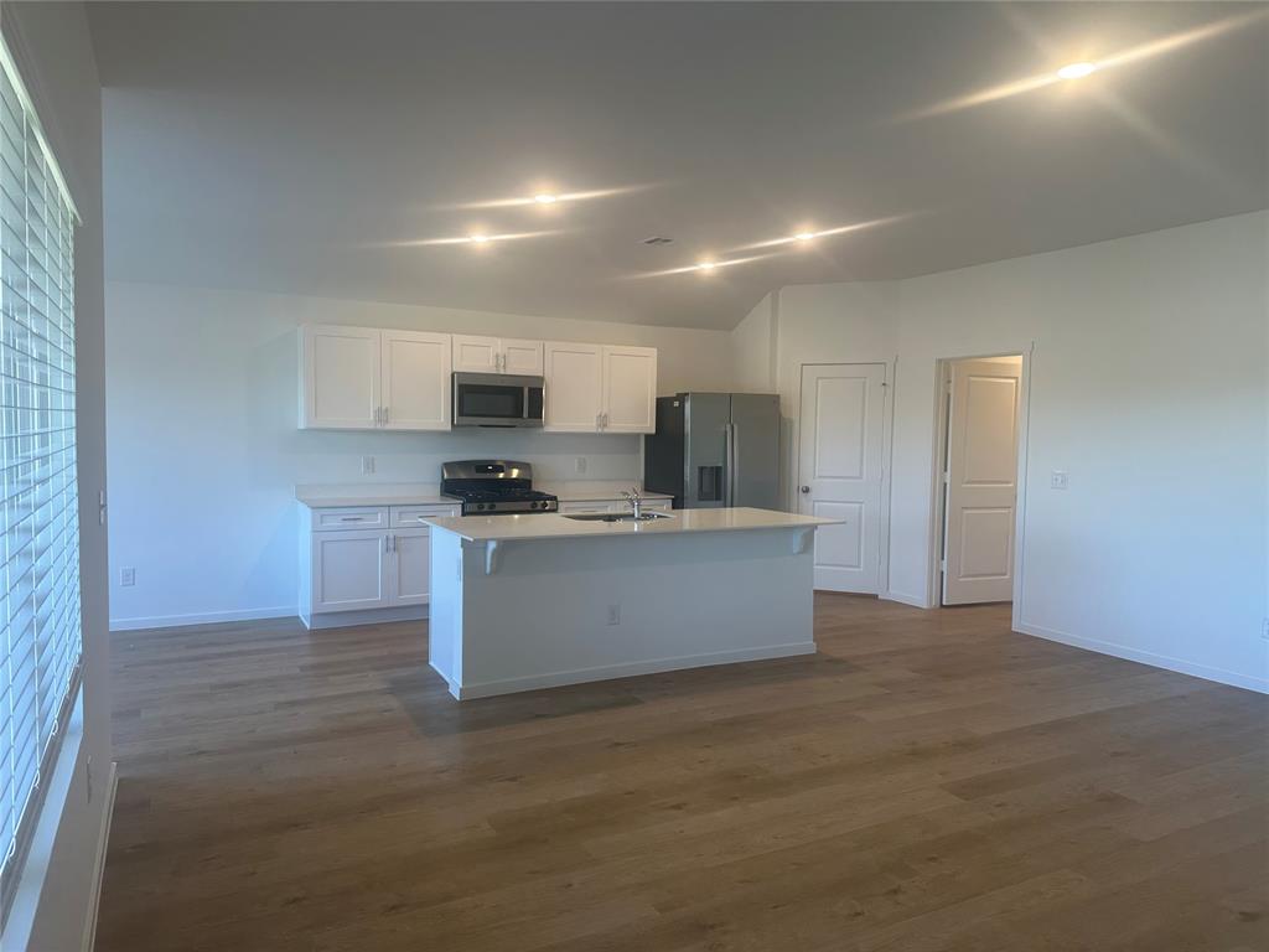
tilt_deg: -3.1
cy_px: 476
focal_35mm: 24
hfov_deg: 71.6
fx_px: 880
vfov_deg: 56.8
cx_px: 634
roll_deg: -1.2
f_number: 1.78
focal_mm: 6.86
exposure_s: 1/120
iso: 100
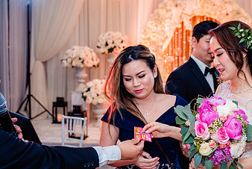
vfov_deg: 28.0
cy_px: 107
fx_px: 336
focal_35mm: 48
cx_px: 179
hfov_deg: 40.3
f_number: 3.5
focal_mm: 28
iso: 1000
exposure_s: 1/160
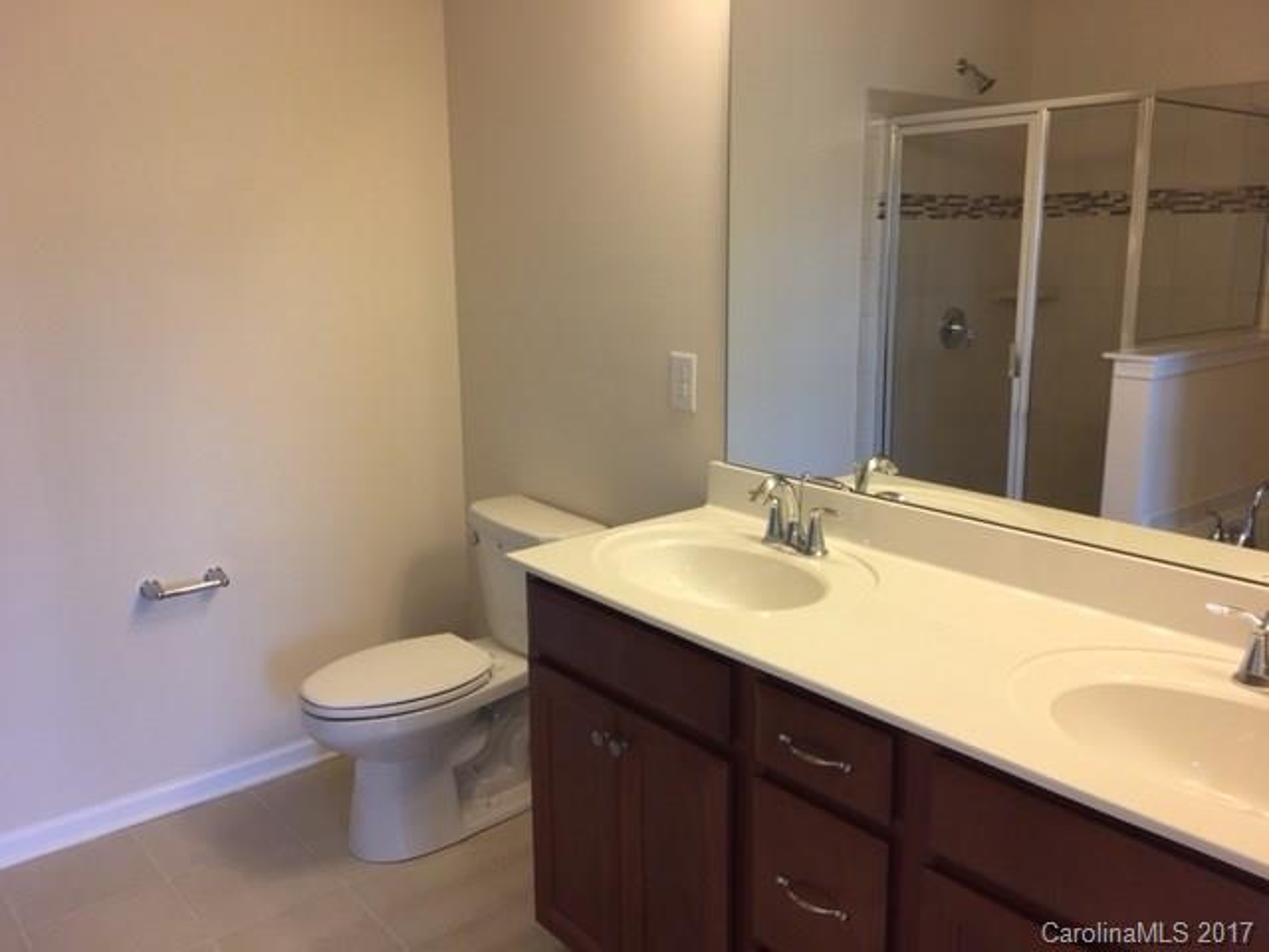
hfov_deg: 61.7
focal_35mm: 29
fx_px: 1063
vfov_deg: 48.2
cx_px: 634
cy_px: 476
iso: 32
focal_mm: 4.15
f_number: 2.2
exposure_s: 1/30
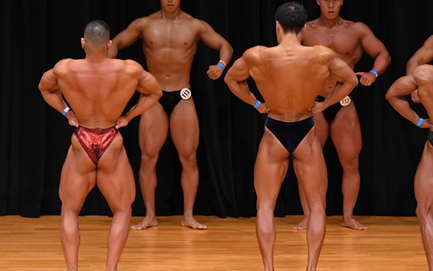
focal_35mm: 310
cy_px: 150
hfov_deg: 6.8
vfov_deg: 4.2
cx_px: 272
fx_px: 3658
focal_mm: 150
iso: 3200
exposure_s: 1/400
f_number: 5.6
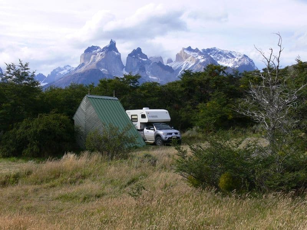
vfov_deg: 32.9
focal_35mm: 44
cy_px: 115
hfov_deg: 42.9
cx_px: 154
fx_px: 390
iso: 80
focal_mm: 9.2
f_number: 5.6
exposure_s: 1/320
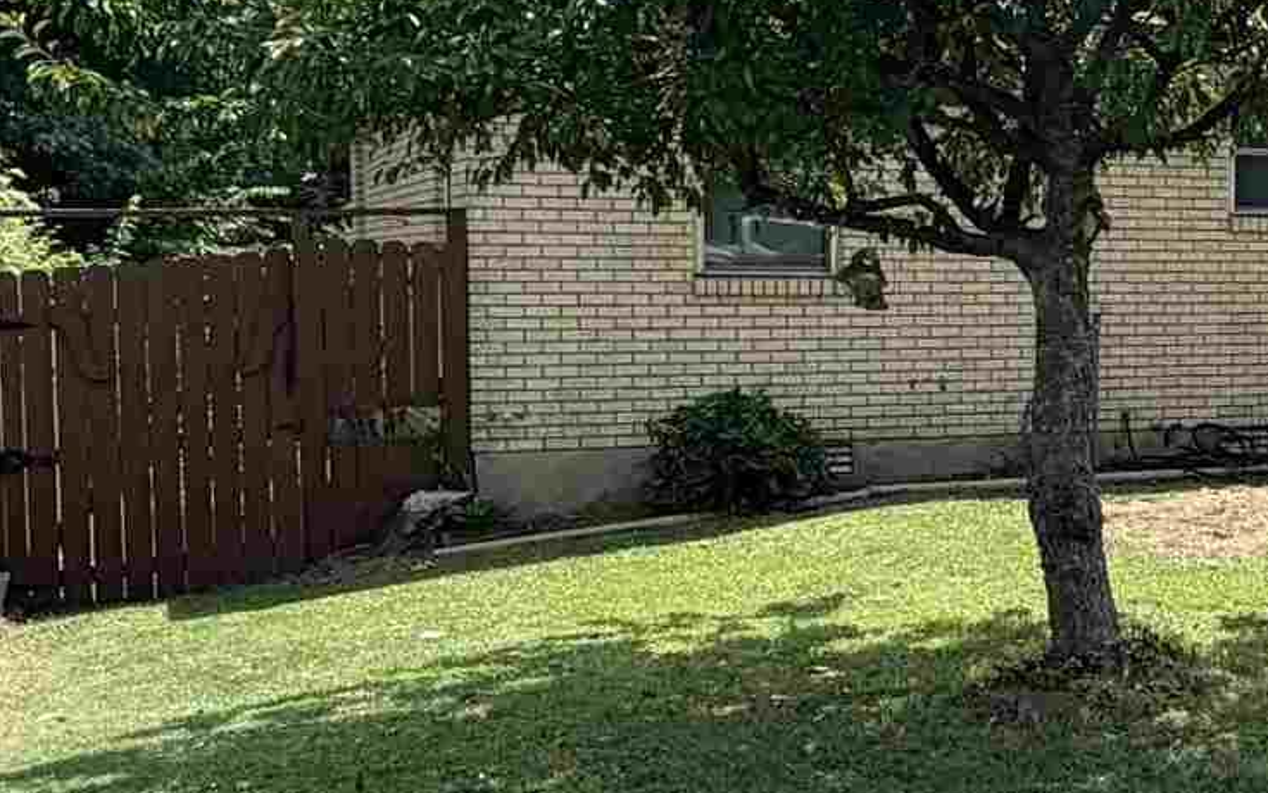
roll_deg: +0.0
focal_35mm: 62
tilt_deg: -4.2
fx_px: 2143
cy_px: 419
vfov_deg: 21.0
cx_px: 1239
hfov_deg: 30.8
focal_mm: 2.22
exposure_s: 1/770
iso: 32
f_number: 2.2
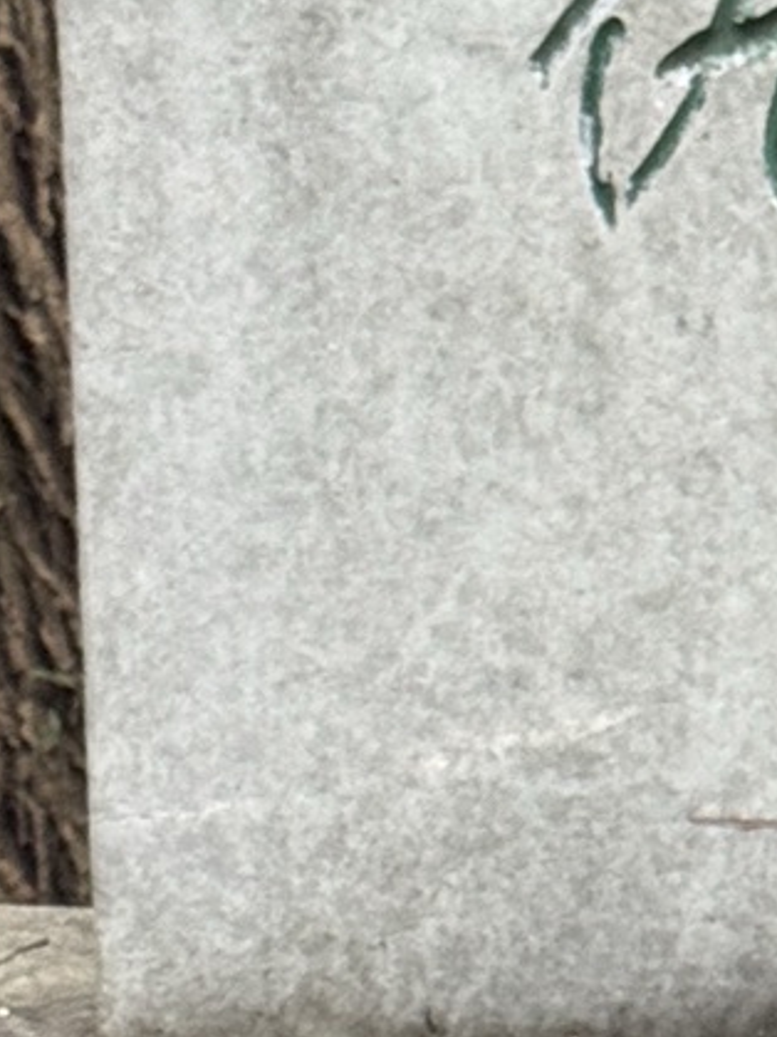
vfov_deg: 8.5
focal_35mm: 229
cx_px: 1230
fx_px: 6857
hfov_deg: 6.4
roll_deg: -1.6
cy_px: 1383
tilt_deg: -18.5
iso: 500
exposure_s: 1/40
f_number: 1.78
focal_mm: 6.76
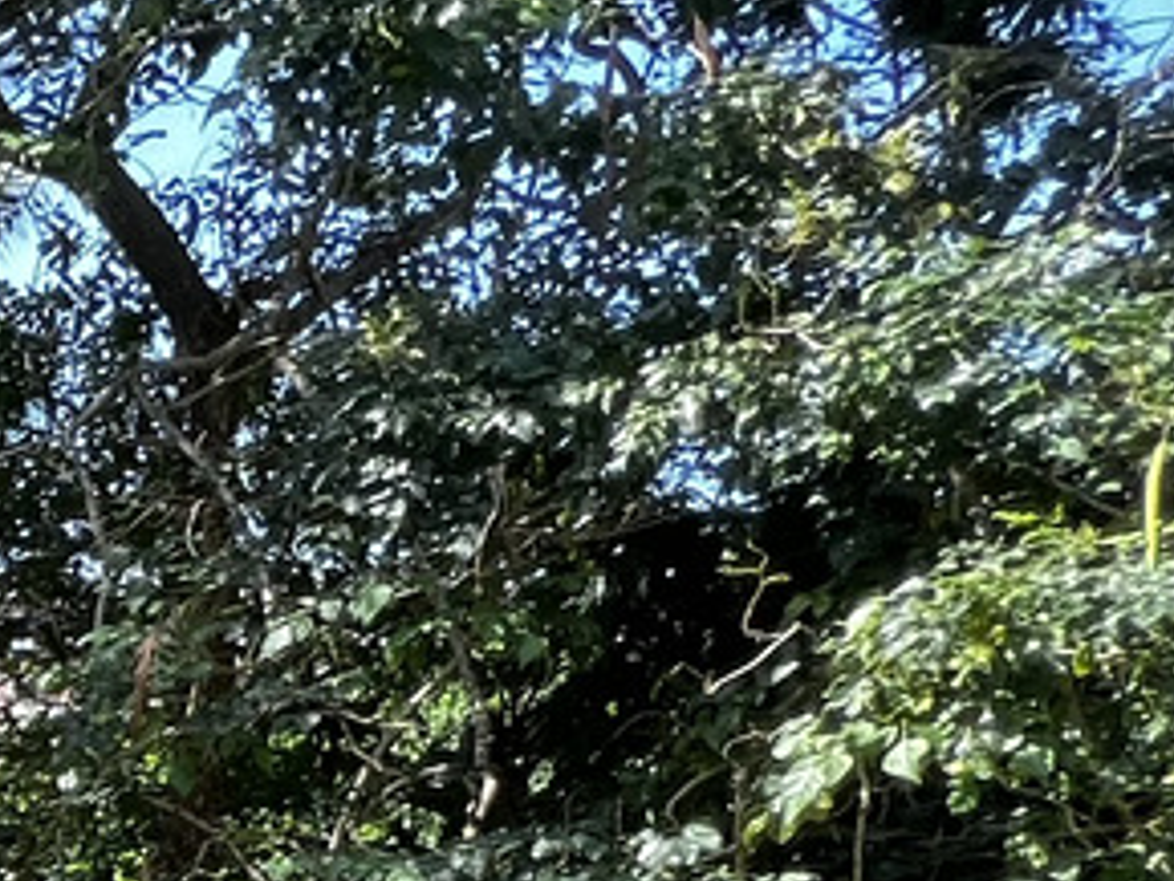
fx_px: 2443
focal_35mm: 72
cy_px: 1307
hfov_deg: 15.3
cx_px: -1617
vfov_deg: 18.3
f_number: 1.8
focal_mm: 1.57
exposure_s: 1/190
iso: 32
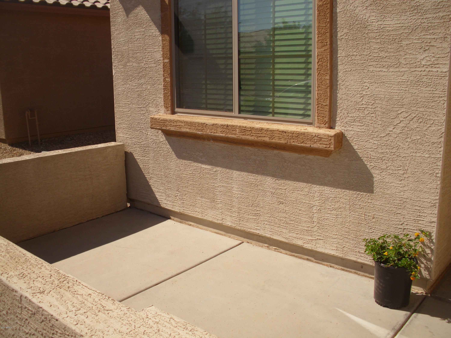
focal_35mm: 38
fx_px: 495
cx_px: 226
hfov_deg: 49.0
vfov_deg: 37.7
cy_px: 169
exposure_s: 1/215
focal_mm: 6.3
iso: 50
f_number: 7.3
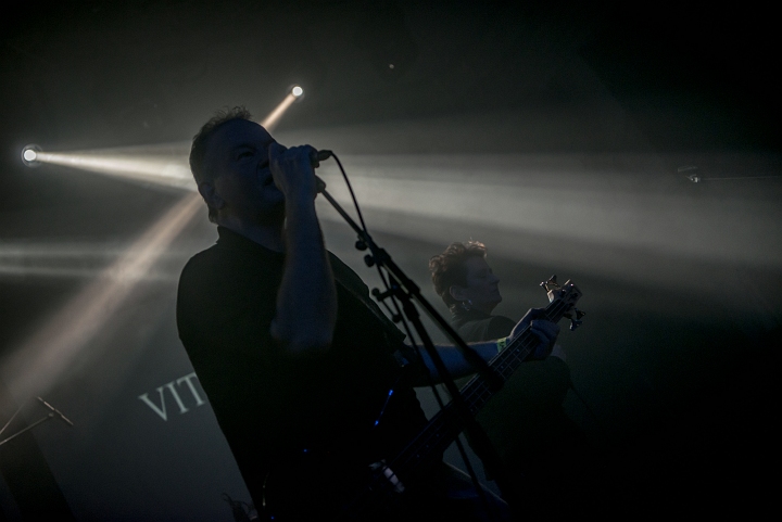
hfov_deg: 41.1
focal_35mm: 48
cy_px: 261
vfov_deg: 28.1
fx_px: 1043
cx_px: 391
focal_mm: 48
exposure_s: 1/100
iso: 1250
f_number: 2.8
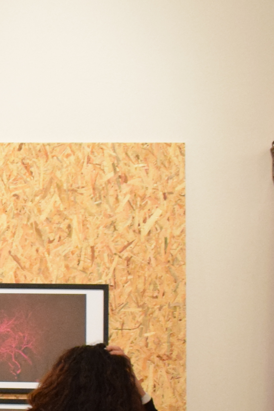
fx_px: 1861
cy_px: 366
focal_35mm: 163
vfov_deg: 12.5
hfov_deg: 7.7
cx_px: -437
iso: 2200
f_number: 3.8
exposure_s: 1/60
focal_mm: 24
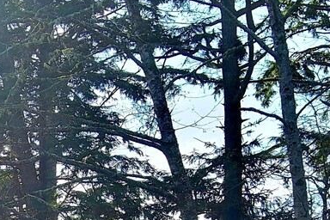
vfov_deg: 10.0
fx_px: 1173
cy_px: 422
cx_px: -51
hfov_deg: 15.5
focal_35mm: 128
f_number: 2.8
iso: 100
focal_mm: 10.57
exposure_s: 1/704
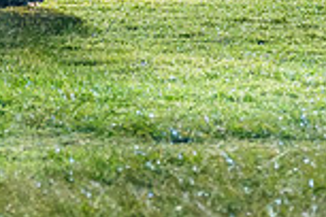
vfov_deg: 2.1
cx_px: -27
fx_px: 5813
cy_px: -191
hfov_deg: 3.2
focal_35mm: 642
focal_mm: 106
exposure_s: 1/800
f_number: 3.6
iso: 12800
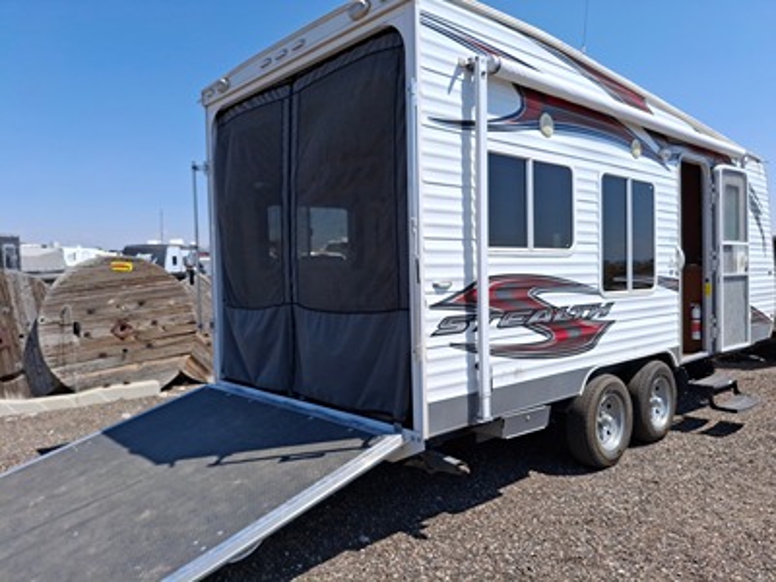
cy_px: 291
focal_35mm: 25
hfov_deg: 69.4
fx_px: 560
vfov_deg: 54.9
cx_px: 388
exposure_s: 1/2445
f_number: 1.8
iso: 25
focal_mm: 4.69
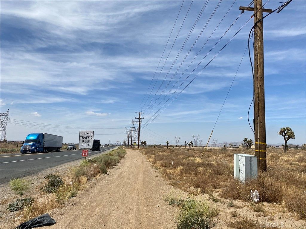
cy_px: 114
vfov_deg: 53.1
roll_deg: -0.1
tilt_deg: +7.4
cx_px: 153
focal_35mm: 26
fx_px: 230
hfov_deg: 67.3
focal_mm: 4.25
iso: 32
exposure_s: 1/5495
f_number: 1.8
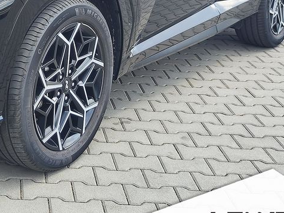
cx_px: -8
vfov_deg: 23.9
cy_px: -10
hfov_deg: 30.6
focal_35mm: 58
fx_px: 476
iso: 50
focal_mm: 7.01
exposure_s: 1/218
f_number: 1.69
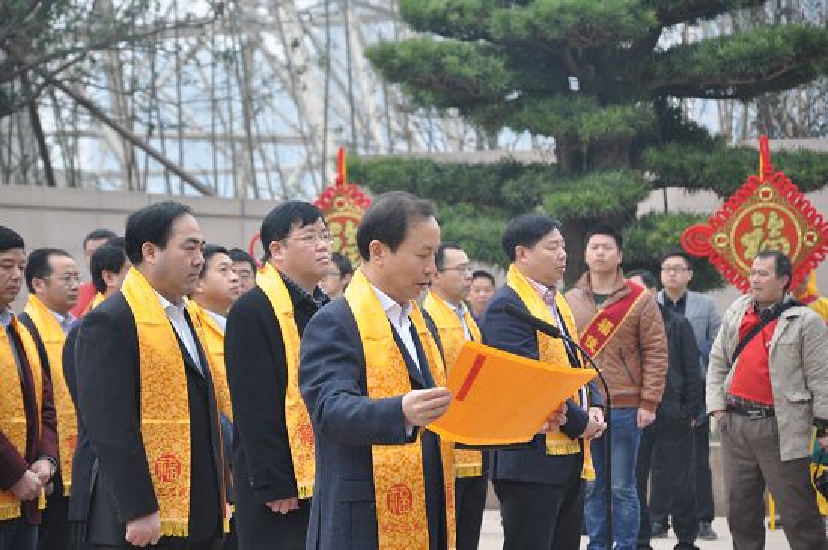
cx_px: 414
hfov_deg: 13.1
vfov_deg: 8.7
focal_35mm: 158
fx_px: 3617
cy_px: 275
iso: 500
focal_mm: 105
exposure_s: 1/200
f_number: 5.6
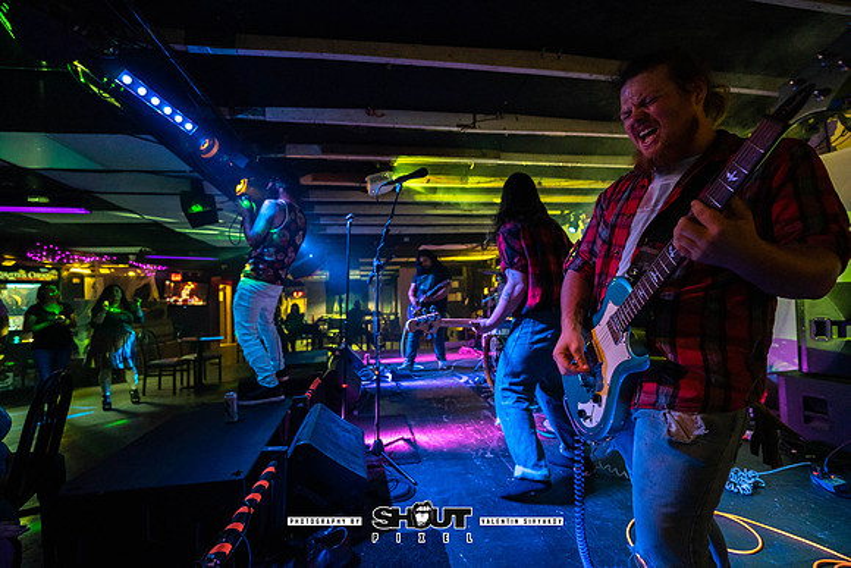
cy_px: 284
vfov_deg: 80.0
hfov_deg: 103.0
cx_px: 426
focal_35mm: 14
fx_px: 338
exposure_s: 1/160
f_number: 2.8
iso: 2500
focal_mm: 14
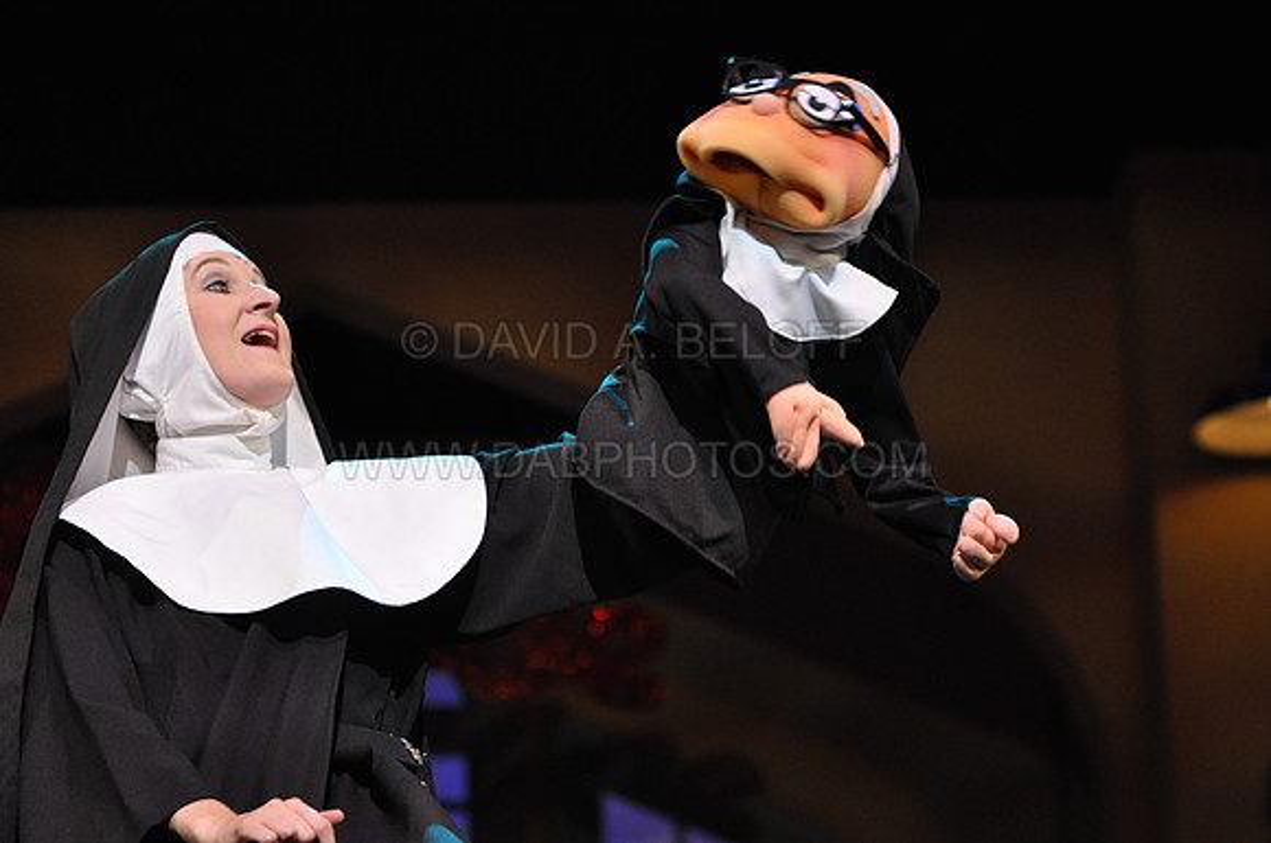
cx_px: 636
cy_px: 422
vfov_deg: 11.4
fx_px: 4231
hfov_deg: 17.1
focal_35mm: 120
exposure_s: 1/400
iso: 1600
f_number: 2.8
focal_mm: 80
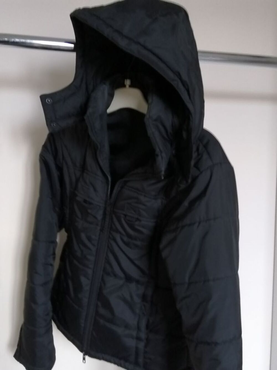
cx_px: 138
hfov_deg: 41.8
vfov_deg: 54.0
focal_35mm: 34
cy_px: 185
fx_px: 363
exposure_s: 1/20
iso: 400
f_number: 1.8
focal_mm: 3.6
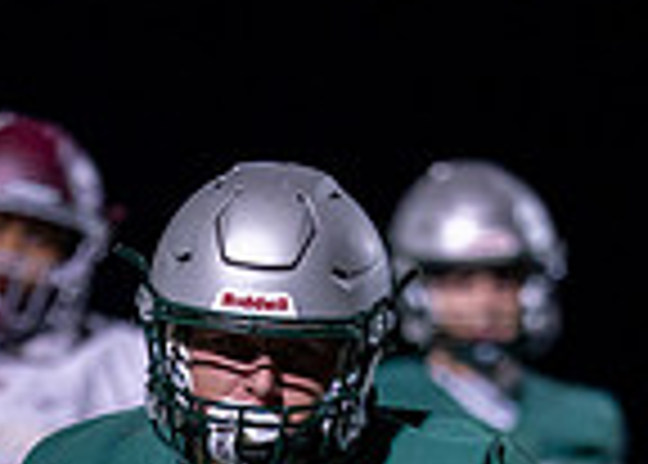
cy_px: 1060
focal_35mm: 783
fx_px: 14417
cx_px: 139
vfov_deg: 1.8
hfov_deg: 2.6
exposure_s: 1/1250
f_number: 1.8
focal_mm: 135
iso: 1000
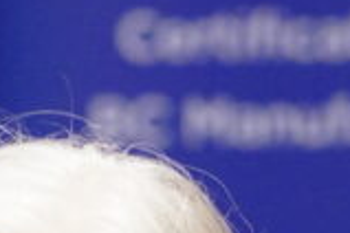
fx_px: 18792
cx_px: -586
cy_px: 513
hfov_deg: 1.1
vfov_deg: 0.7
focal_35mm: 1933
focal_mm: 200
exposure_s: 1/50
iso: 2000
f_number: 4
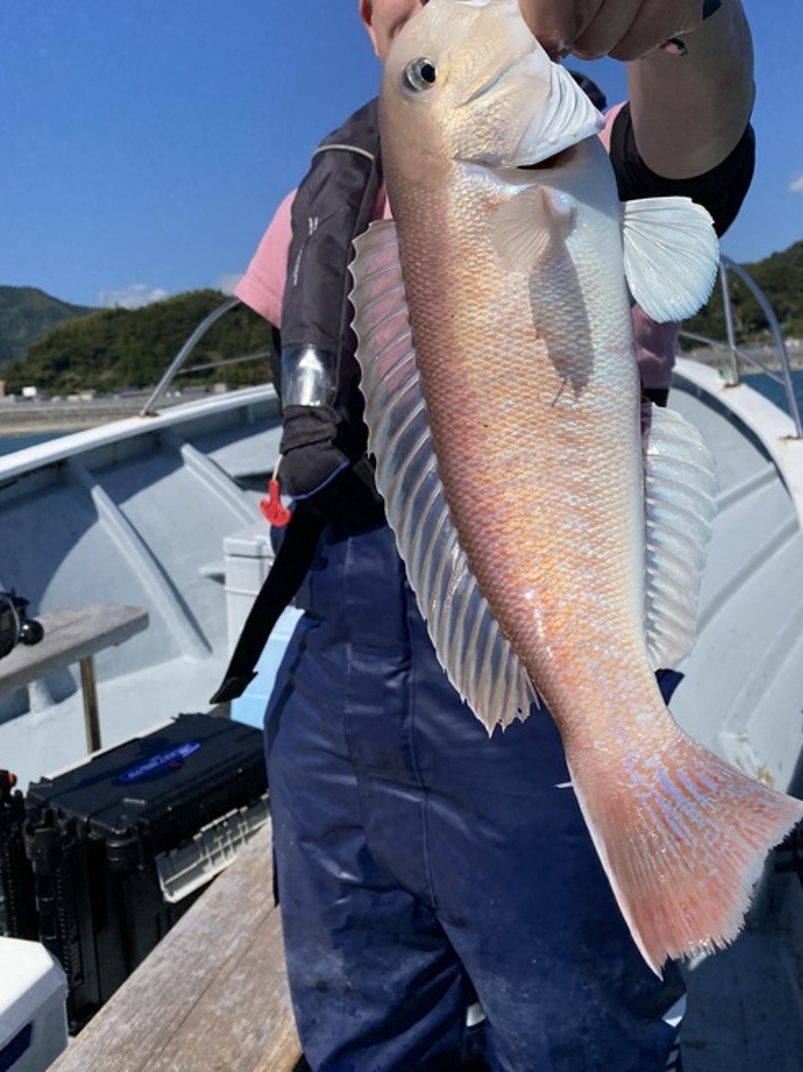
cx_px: 489
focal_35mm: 34
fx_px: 1053
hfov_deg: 41.5
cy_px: 460
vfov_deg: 53.8
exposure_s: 1/7194
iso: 32
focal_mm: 4.25
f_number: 1.8
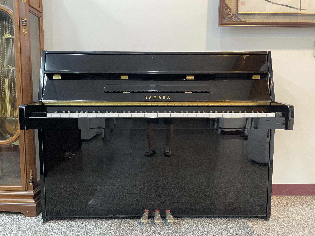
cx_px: 158
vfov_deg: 53.1
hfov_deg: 67.3
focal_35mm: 26
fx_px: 237
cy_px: 118
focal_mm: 4.2
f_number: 1.6
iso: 320
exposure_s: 1/60
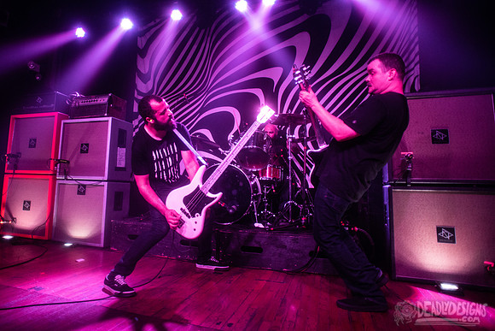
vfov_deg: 54.2
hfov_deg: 74.7
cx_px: 210
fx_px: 321
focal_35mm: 23
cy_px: 140
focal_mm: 20
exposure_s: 1/320
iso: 3200
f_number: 3.2
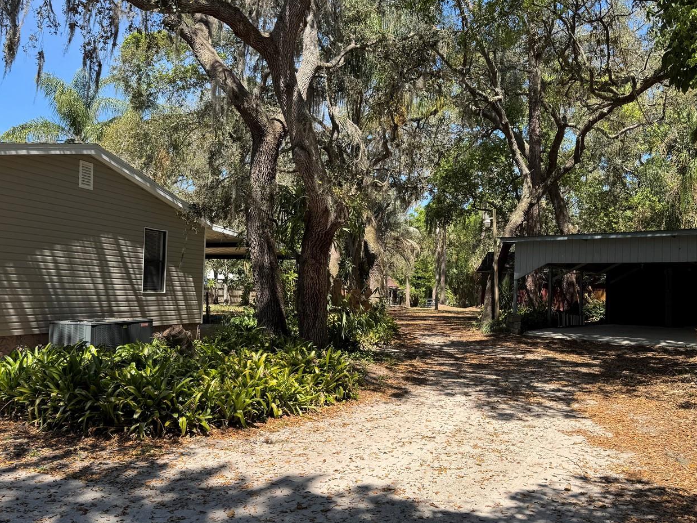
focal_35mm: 31
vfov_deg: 45.4
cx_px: 331
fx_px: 624
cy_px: 271
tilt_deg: +1.5
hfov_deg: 58.3
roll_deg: -2.3
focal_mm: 6.76
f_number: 1.78
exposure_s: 1/1869
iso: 80
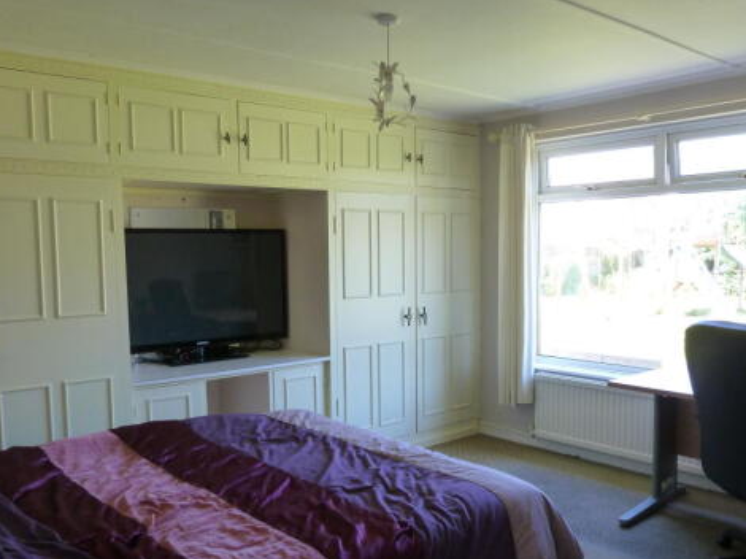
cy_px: 318
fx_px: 668
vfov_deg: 45.3
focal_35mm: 31
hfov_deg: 58.4
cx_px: 374
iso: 200
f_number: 3.3
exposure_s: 1/30
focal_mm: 4.1
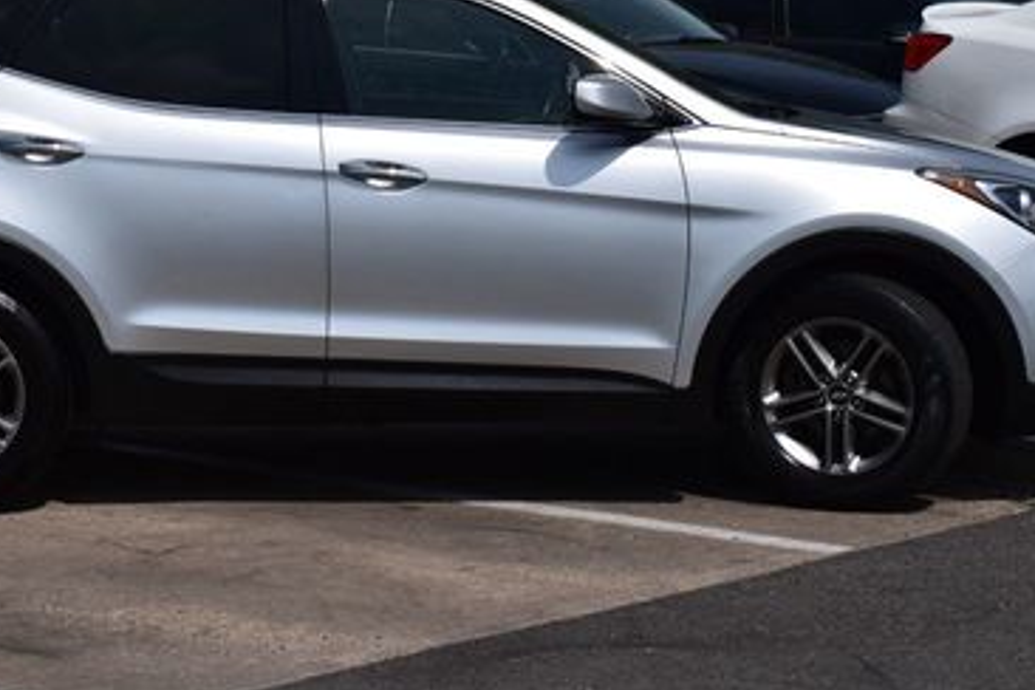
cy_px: 127
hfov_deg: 17.3
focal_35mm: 118
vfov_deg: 11.6
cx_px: 362
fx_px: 3389
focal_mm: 45
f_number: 13
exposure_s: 1/800
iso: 200
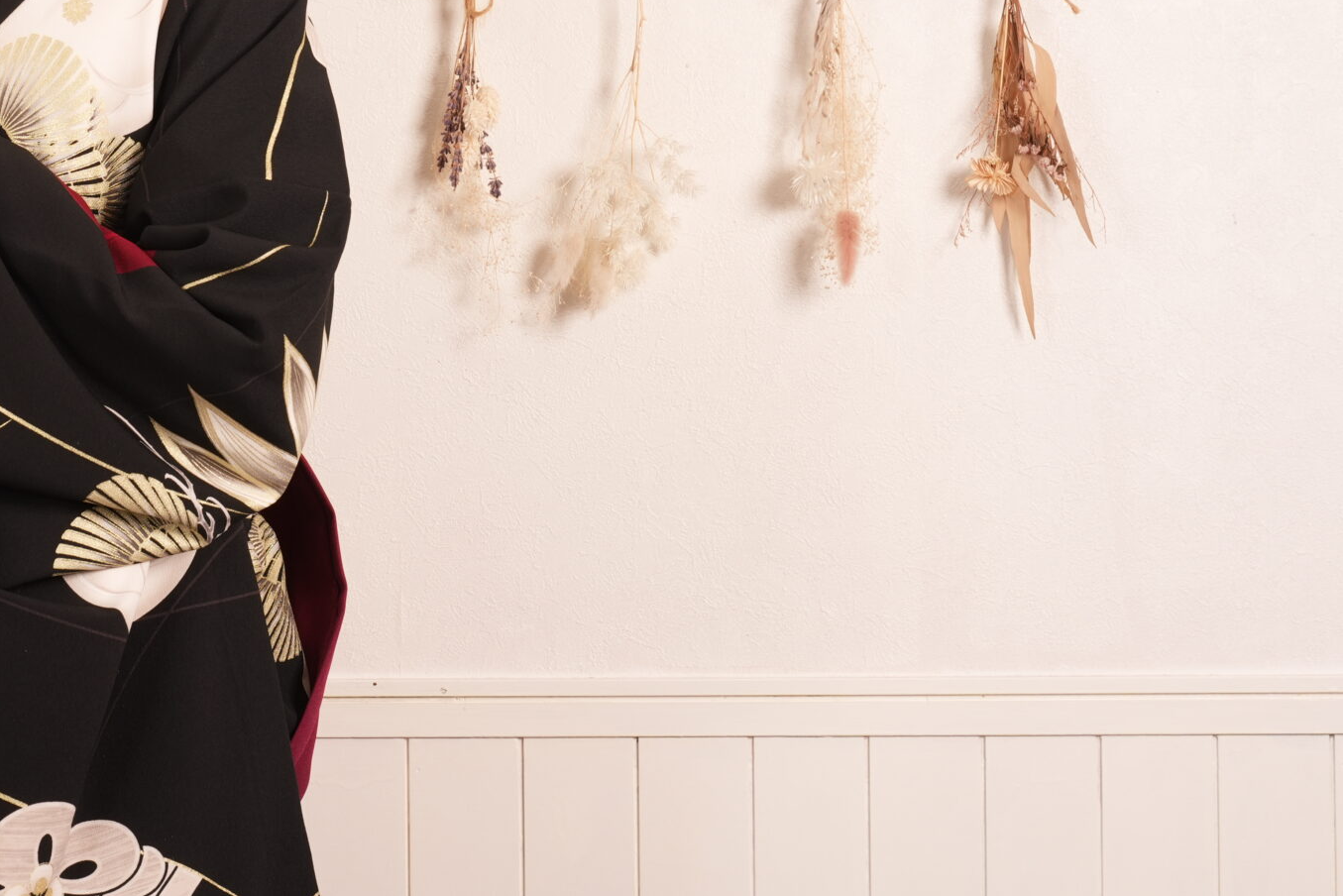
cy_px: 96
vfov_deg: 10.0
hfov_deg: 14.9
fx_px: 5074
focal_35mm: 136
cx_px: 171
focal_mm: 72
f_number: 8
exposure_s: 1/200
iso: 250
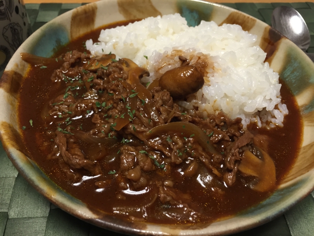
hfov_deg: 61.7
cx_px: 157
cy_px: 118
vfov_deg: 48.2
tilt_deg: -49.9
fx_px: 263
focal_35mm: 29
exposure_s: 1/30
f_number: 2.2
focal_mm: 4.15
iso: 80
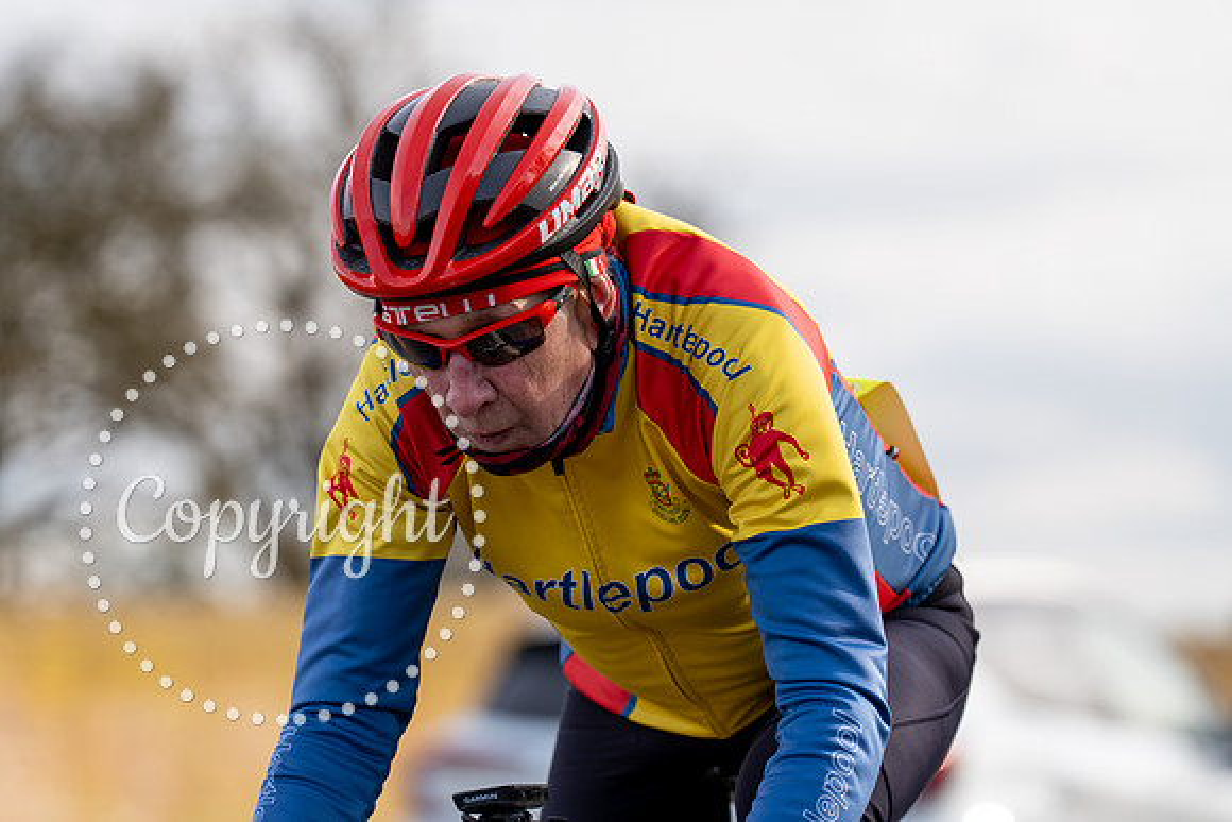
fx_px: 6846
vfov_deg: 6.9
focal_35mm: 200
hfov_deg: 10.3
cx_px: 616
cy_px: 411
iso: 125
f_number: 4
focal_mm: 200
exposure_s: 1/800
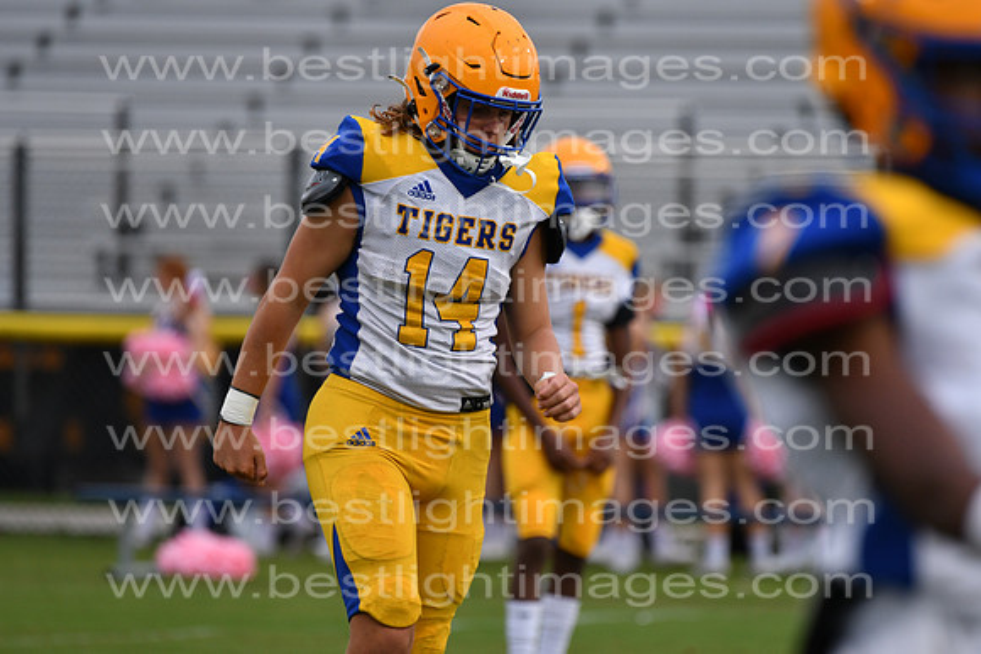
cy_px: 327
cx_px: 490
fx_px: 12265
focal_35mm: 450
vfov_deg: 3.1
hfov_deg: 4.6
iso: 400
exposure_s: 1/800
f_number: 4
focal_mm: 300
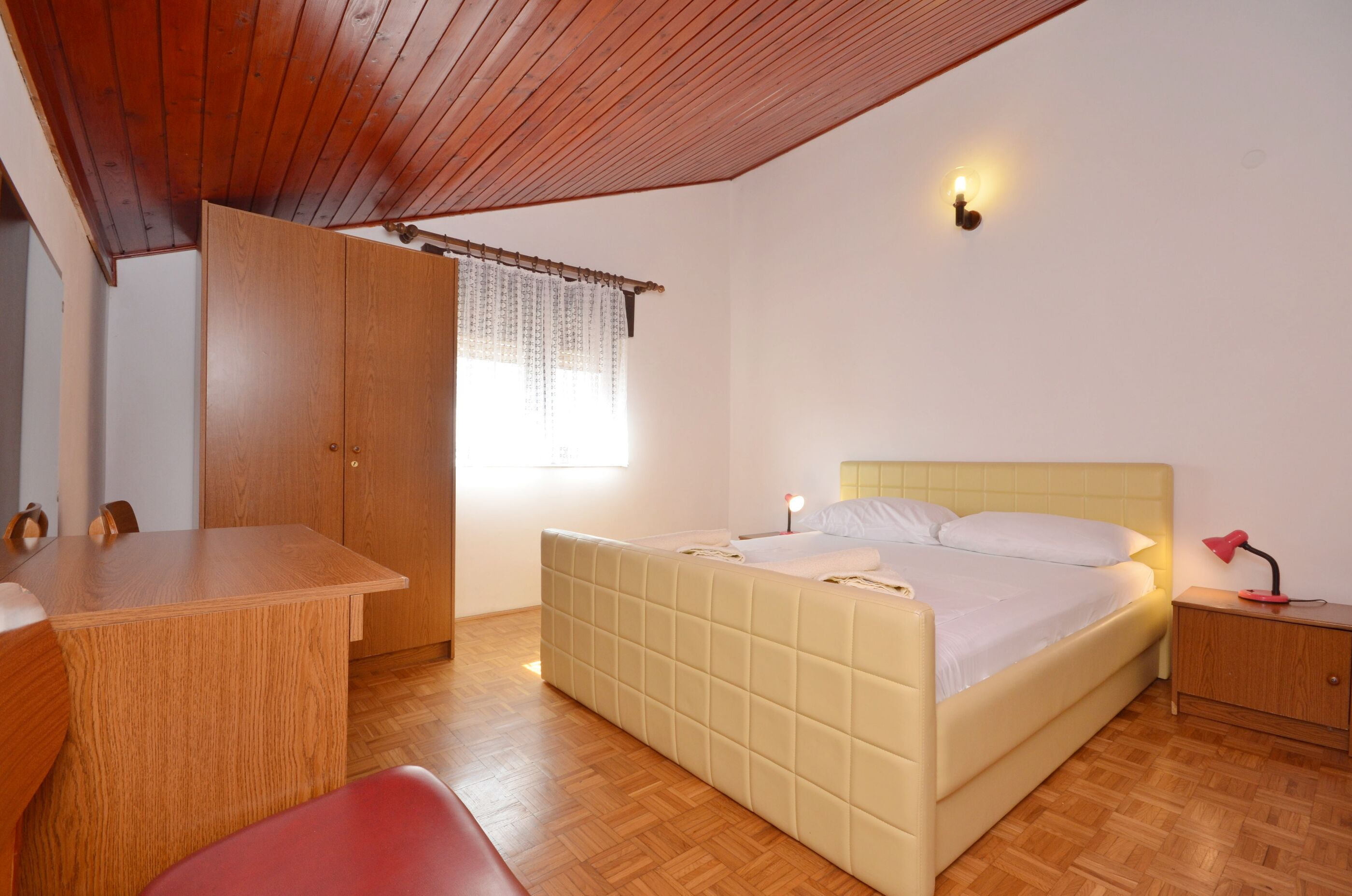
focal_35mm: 15
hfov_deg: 100.5
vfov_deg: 77.1
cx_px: 676
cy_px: 448
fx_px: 562
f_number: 10
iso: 320
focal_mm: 10
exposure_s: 1/20
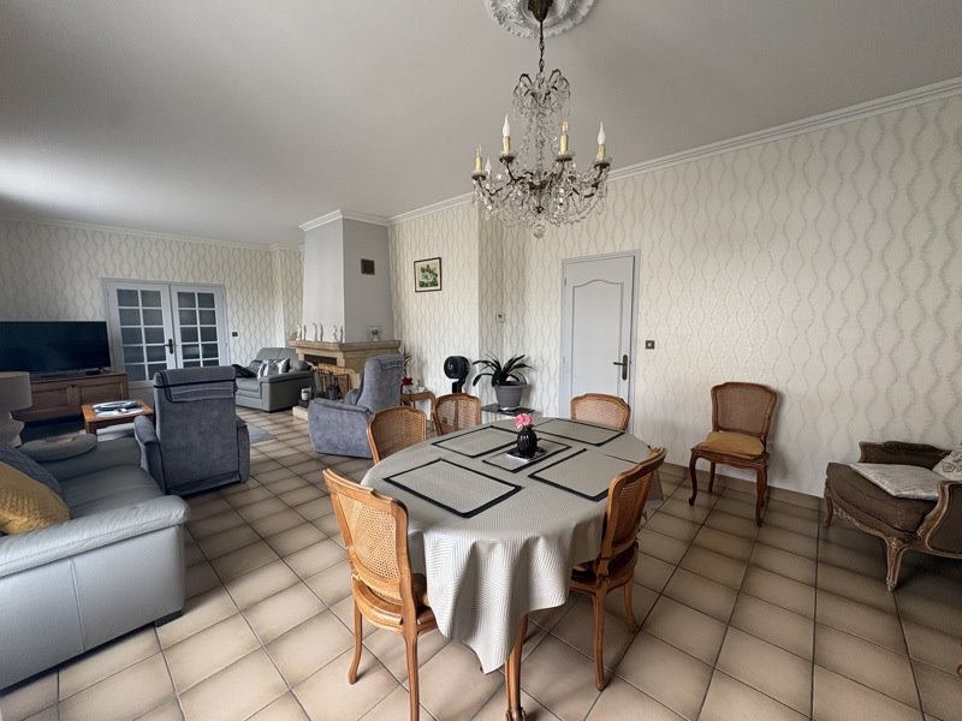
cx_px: 481
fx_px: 389
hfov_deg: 102.1
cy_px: 360
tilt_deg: -5.8
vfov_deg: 85.7
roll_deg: +0.3
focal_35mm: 14
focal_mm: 2.22
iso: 125
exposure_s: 1/99
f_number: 2.2
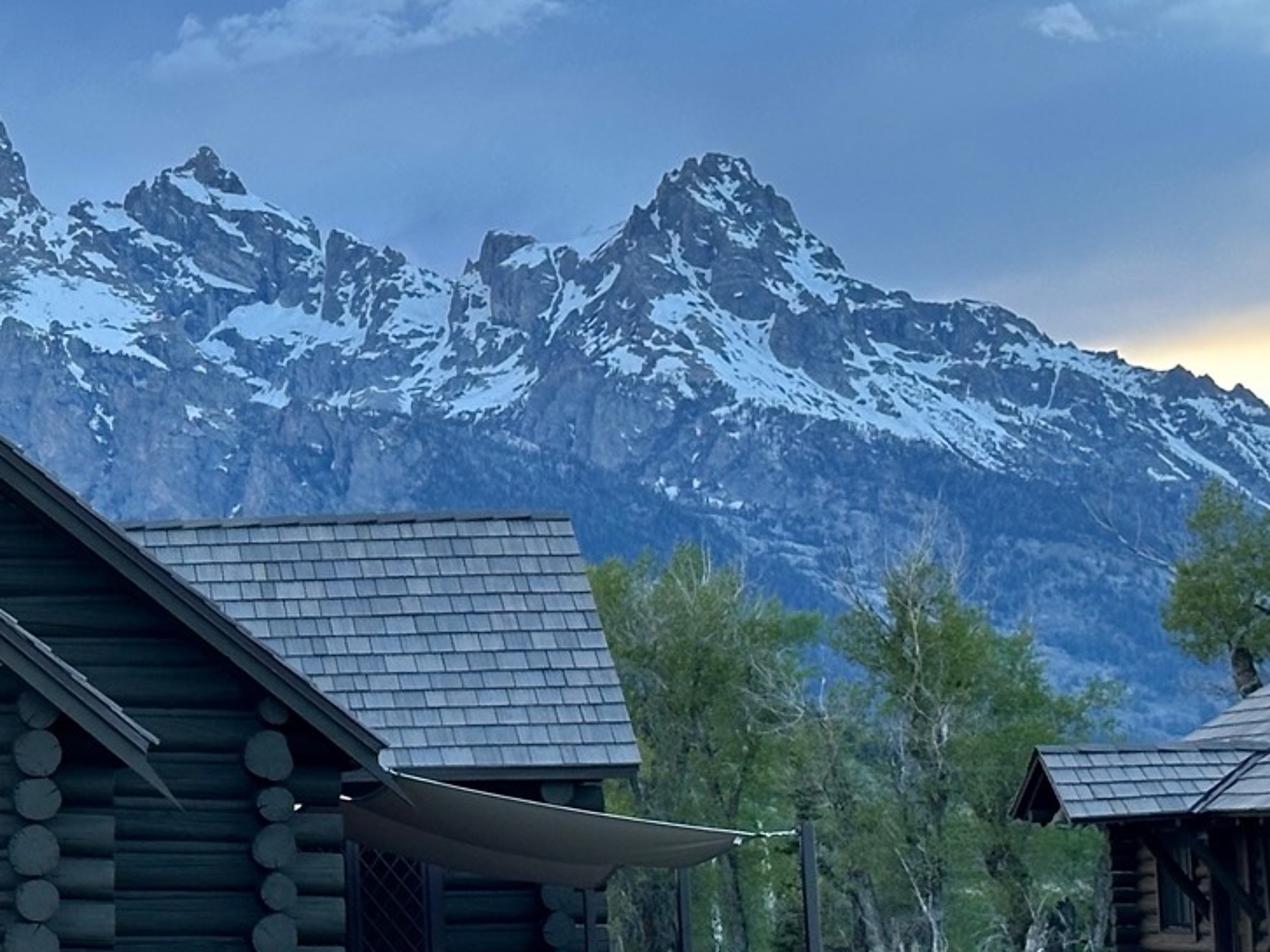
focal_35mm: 127
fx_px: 4658
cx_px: -278
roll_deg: +0.4
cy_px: 387
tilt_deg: +7.3
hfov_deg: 15.0
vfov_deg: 11.7
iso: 50
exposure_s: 1/209
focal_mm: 6.86
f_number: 1.78
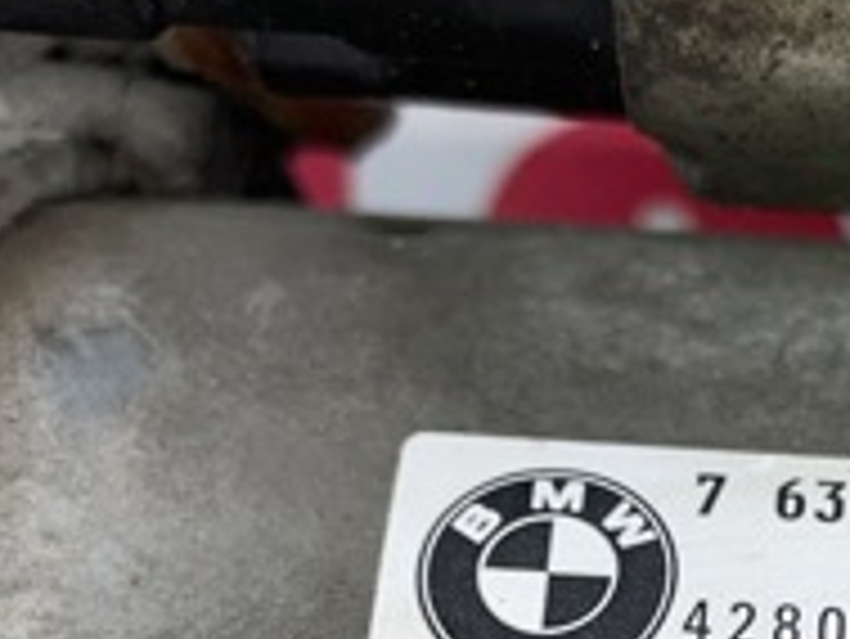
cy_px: 799
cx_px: 931
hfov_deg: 21.2
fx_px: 2162
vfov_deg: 16.0
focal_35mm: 88
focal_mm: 4.2
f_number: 1.6
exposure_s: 1/78
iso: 32
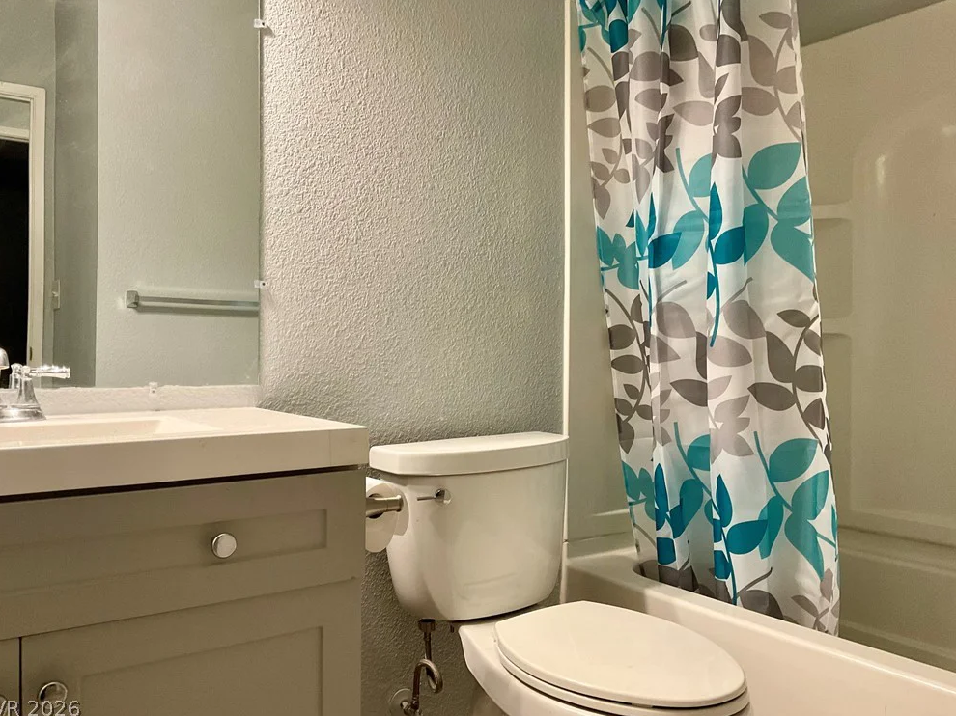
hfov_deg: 60.0
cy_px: 354
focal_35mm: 30
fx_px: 828
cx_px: 469
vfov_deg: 46.8
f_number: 1.8
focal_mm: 3
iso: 160
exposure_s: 1/60
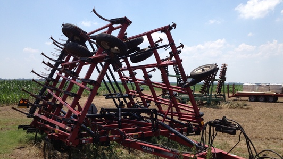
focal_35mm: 39
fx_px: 293
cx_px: 143
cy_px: 104
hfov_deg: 51.6
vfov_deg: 30.2
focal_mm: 4.28
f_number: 2.4
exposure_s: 1/1905
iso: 64
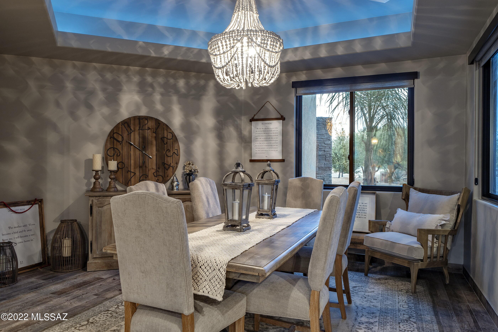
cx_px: 249
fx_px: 332
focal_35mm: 24
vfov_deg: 53.1
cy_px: 166
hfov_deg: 73.8
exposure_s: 2
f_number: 8
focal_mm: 24
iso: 200
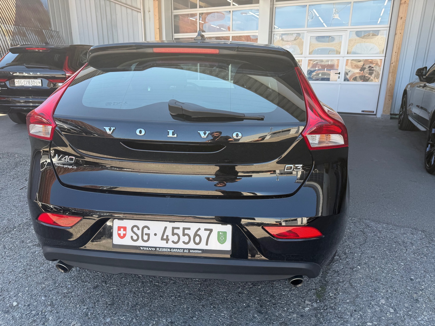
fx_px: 302
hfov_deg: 71.6
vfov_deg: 56.8
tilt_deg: -16.8
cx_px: 218
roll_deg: +0.0
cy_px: 163
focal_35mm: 24
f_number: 1.78
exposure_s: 1/547
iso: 100
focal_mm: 6.76
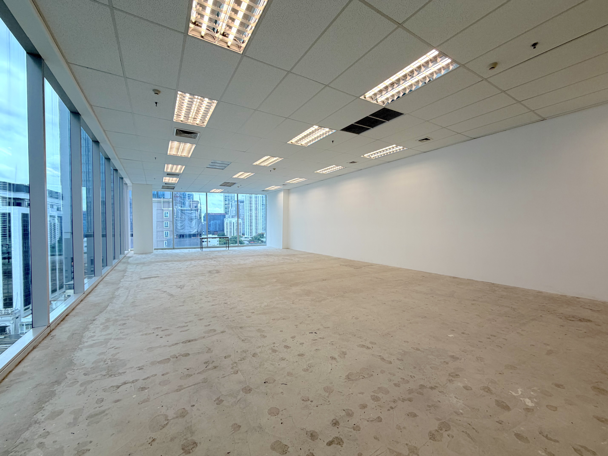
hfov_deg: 102.1
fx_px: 246
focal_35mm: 14
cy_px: 228
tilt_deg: -0.5
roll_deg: +1.3
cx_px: 304
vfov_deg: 85.7
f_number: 2.2
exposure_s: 1/100
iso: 50
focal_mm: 2.22
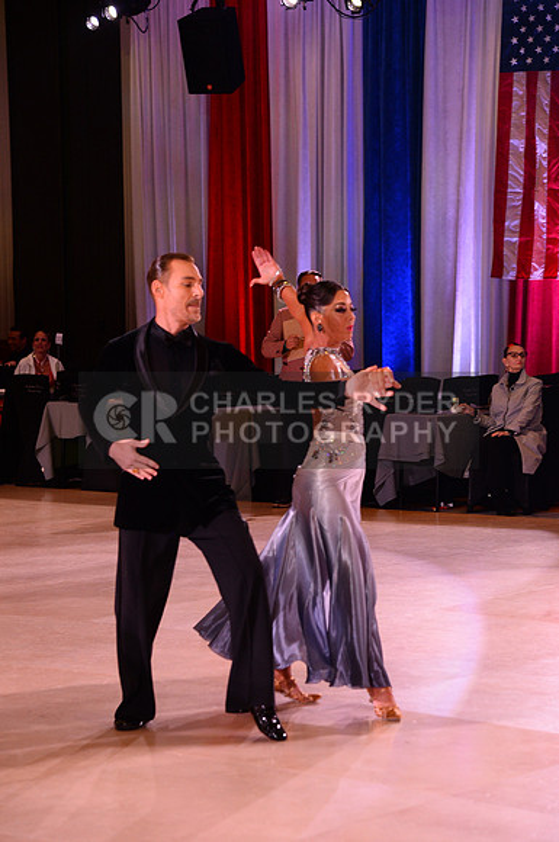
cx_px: 280
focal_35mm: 105
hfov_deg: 13.0
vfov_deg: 19.5
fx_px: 2453
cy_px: 421
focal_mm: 105
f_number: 6.3
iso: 2500
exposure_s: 1/250
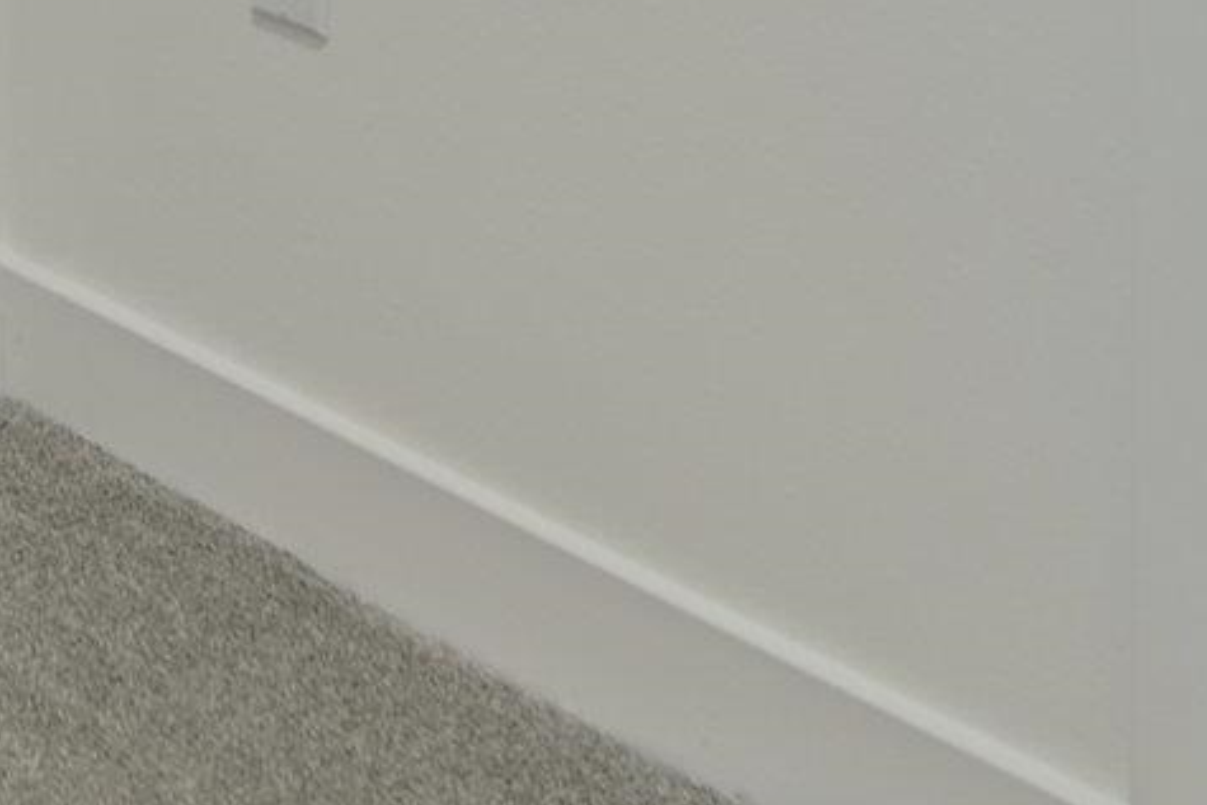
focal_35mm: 101
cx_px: -485
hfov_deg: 18.4
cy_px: -1102
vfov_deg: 11.4
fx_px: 3387
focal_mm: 16
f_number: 8
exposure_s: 1
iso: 100
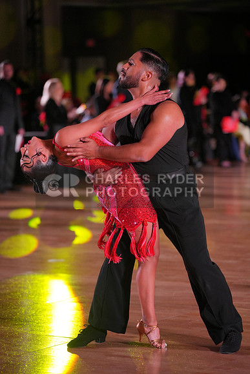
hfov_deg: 10.0
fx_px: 1426
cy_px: 187
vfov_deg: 15.0
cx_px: 125
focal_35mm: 137
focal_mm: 137
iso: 1600
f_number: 2.8
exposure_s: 1/800
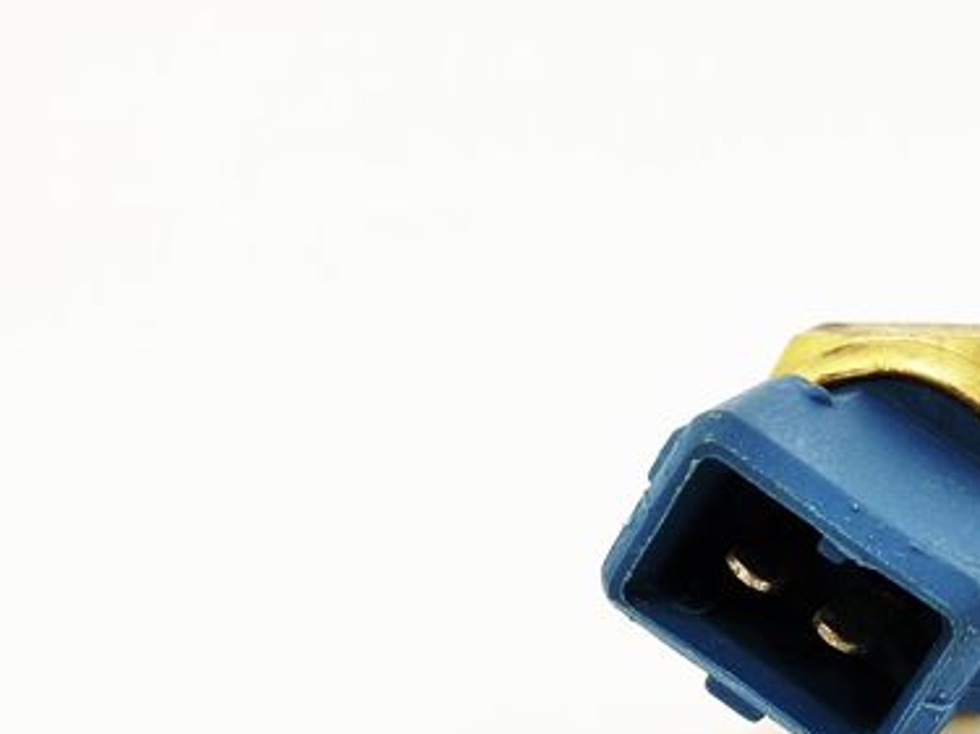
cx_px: 784
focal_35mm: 87
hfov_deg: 22.2
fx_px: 2462
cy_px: 452
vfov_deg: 16.9
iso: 122
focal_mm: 4.75
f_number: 1.75
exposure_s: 1/100
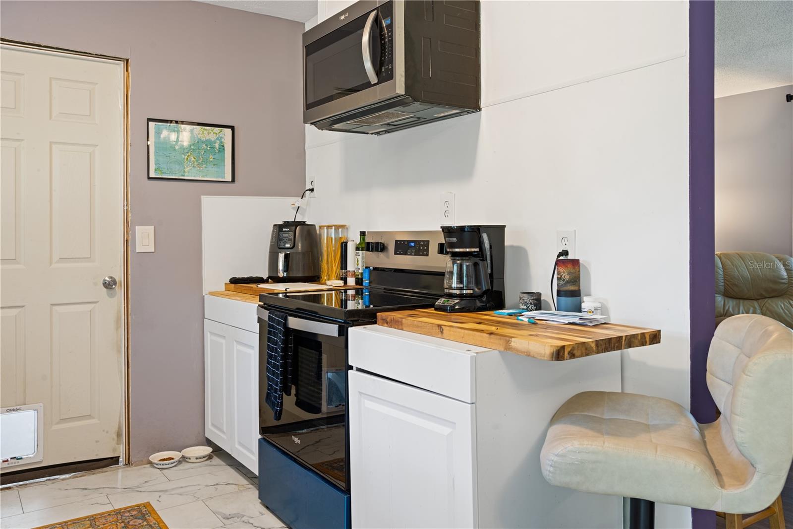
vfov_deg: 44.9
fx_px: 639
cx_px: 396
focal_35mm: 29
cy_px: 264
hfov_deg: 63.7
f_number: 9
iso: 400
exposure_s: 1
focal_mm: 29
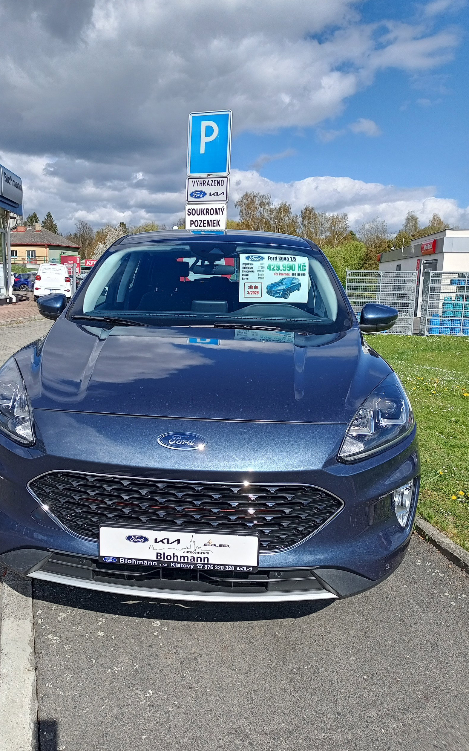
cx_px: 185
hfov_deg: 45.7
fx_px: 552
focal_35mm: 27
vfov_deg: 68.4
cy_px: 371
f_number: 1.79
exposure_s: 1/945
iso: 101
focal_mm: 4.69
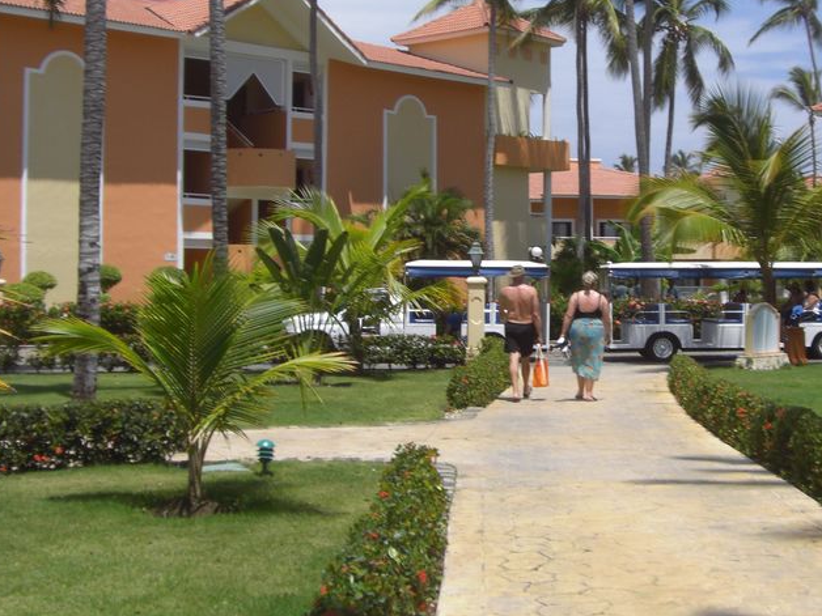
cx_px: 572
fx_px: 1472
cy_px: 220
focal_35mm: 62
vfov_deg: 23.6
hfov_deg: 30.9
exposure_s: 1/200
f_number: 8
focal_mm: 6.2
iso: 64
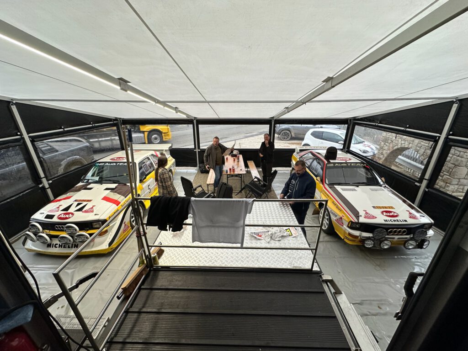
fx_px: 189
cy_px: 176
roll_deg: +0.5
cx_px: 234
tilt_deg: -22.5
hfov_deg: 102.1
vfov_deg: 85.7
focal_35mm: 14
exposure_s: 1/99
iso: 200
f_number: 2.2
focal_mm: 2.22
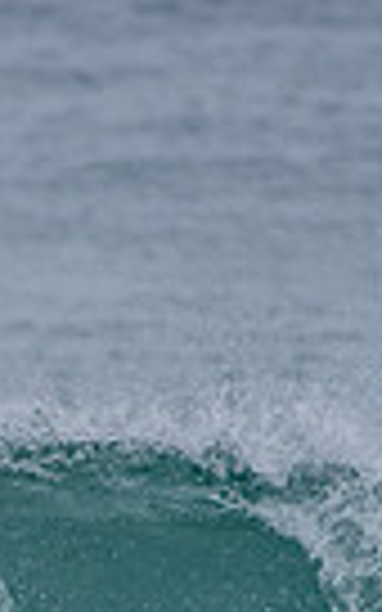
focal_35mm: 2179
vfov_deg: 1.0
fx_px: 36296
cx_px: -139
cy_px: 673
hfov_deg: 0.6
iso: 250
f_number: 5.6
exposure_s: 1/2000
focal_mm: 500
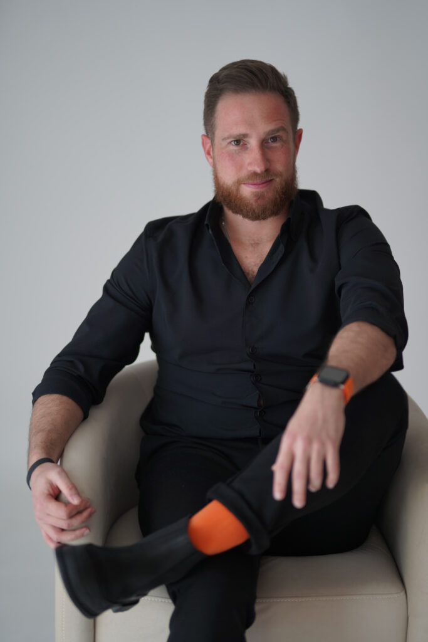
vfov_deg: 23.9
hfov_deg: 16.1
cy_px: 321
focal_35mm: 85
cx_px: 214
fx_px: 1515
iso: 100
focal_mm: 85
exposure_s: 1/320
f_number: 1.4
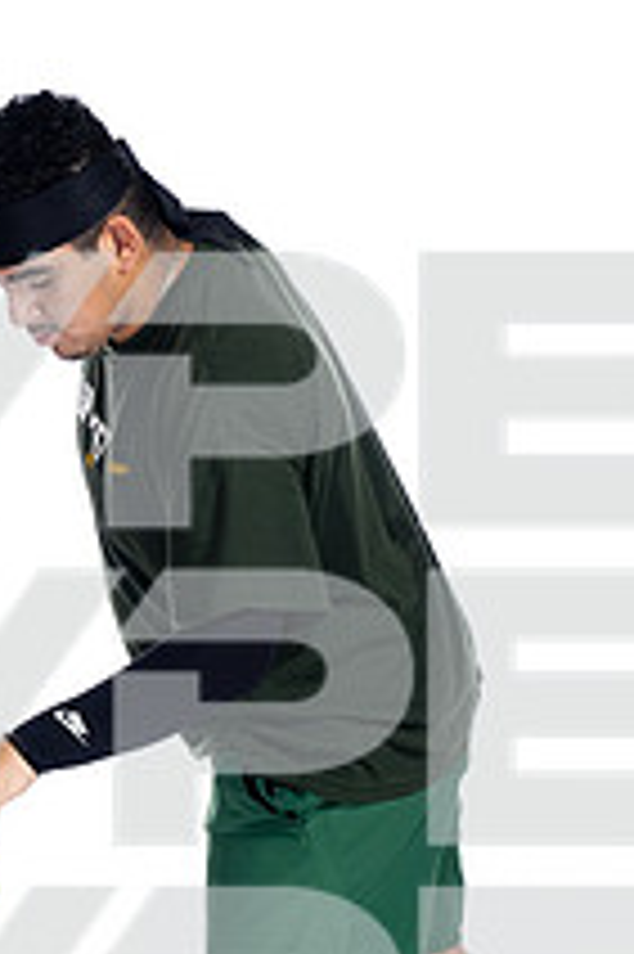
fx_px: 3651
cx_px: 63
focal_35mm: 138
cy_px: 711
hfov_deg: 9.9
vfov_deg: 14.8
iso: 400
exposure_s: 1/250
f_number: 5.6
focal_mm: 65
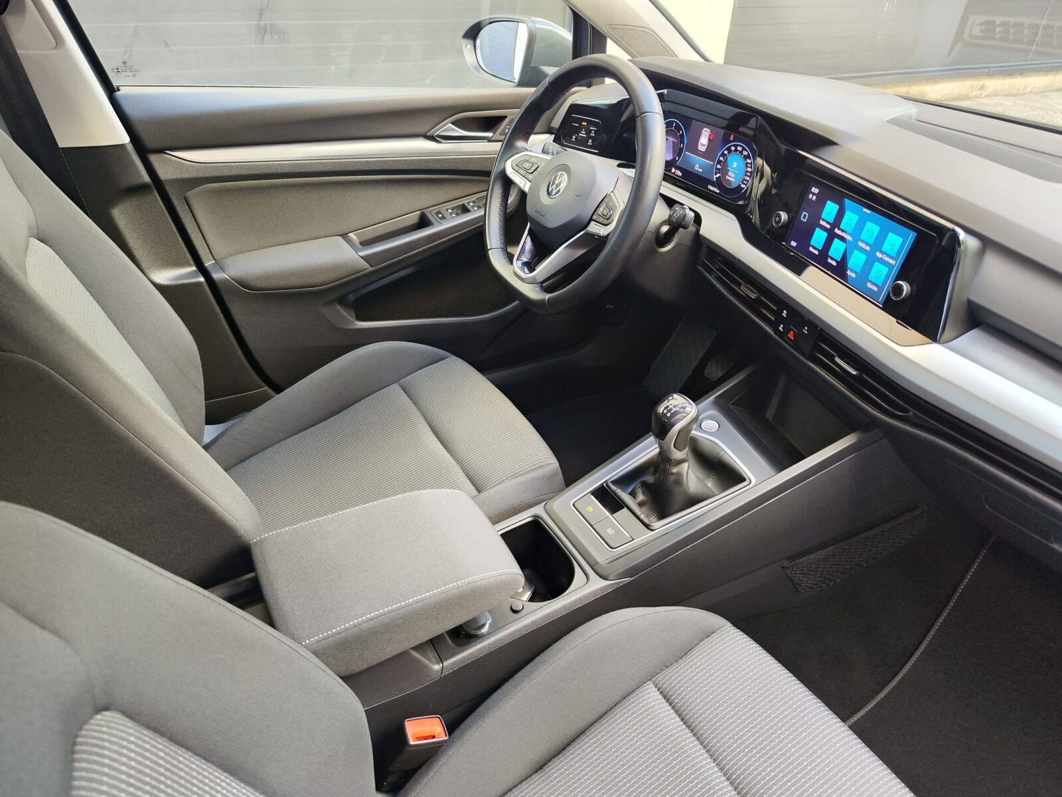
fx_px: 706
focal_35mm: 23
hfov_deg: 73.9
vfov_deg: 58.9
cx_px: 531
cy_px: 398
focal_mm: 7.01
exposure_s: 1/88.9
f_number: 1.69
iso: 334
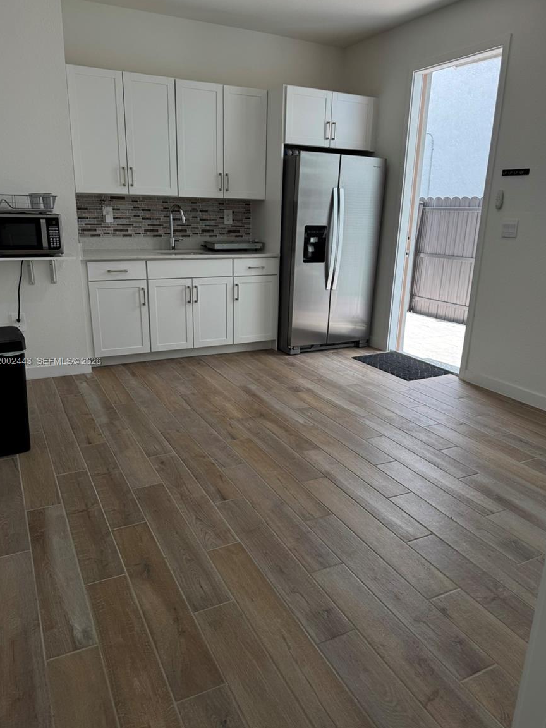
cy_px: 362
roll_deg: -1.7
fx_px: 526
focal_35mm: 25
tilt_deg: -16.5
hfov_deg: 54.9
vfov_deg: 69.4
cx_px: 269
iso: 64
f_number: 1.78
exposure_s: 1/178
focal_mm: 6.76
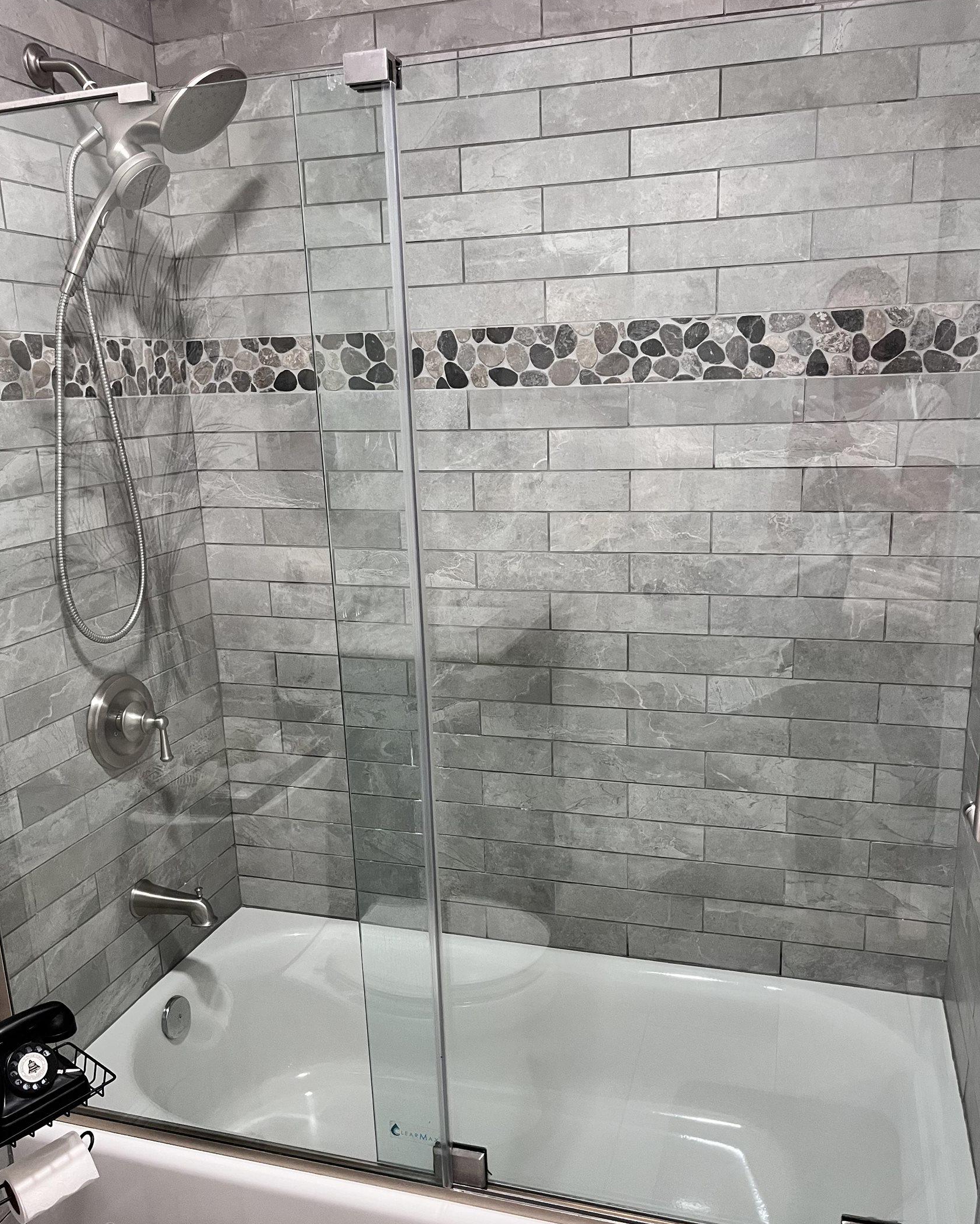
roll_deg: +1.9
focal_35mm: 28
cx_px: 505
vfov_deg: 62.2
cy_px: 644
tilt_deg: -14.1
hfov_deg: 51.5
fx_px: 1015
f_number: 1.6
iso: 200
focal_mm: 5.1
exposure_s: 1/60
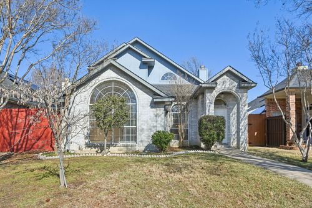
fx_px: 182
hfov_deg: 81.2
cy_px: 104
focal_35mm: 21
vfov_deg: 59.5
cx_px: 156
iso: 400
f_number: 8
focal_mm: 21
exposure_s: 1/1250
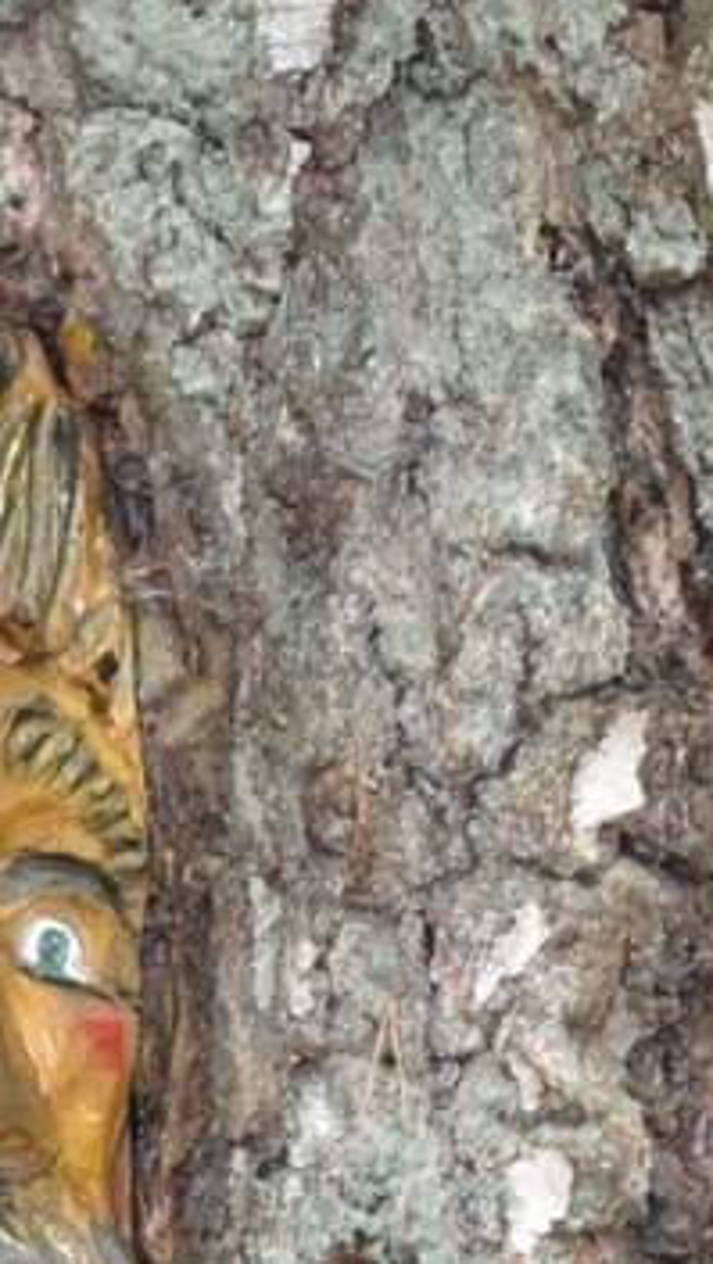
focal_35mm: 164
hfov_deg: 7.4
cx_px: 115
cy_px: 1024
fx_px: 5503
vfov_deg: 13.0
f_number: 4.2
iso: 2200
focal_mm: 32
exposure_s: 1/60
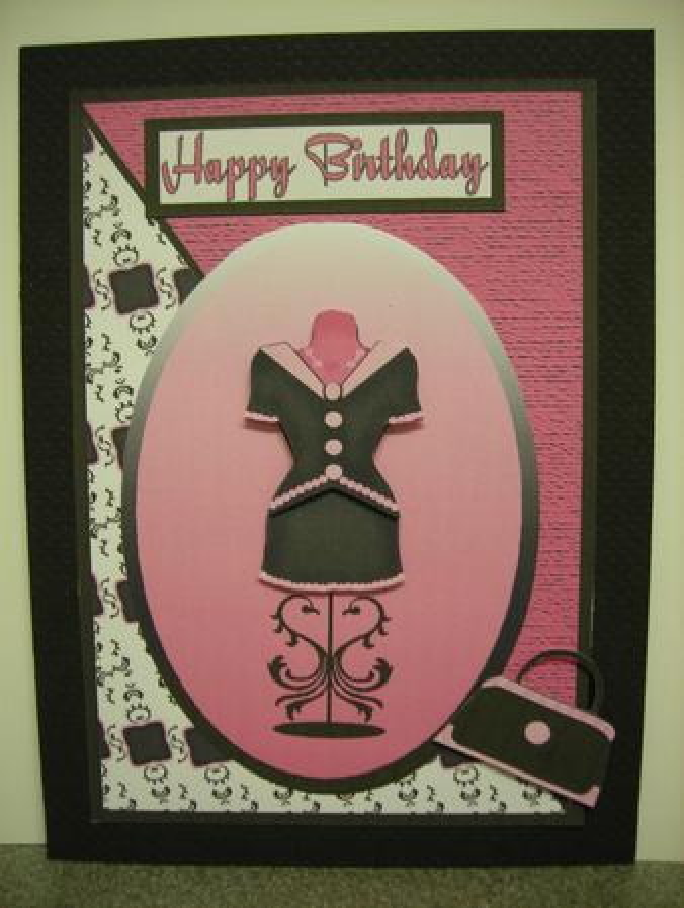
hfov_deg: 37.8
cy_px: 454
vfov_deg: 48.9
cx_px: 342
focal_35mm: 38
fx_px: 999
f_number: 3.2
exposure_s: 1/4
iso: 104
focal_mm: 6.3
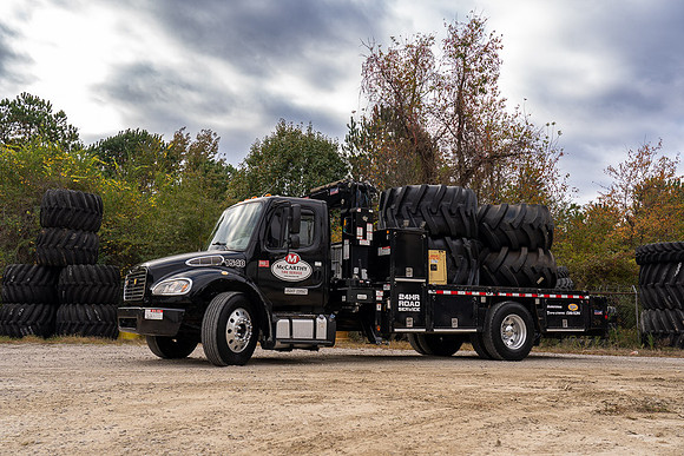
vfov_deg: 38.9
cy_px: 228
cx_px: 342
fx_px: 646
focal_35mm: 34
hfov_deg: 55.8
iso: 100
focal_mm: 34
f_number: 5.6
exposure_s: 1/125
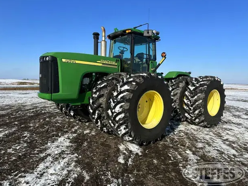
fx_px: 179
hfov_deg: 69.4
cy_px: 93
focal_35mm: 25
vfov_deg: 54.9
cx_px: 124
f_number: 1.78
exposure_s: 1/7042
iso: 80
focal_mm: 6.86
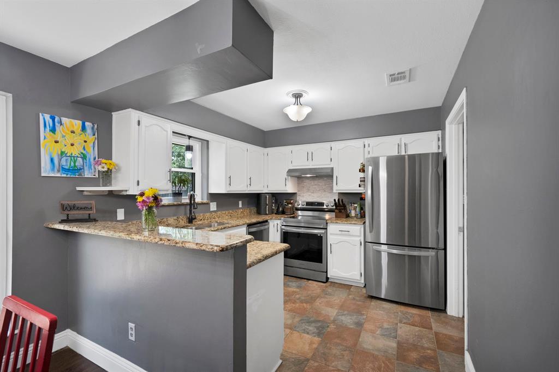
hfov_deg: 104.3
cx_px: 280
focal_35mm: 14
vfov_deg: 81.2
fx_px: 217
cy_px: 186
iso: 640
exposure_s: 1/13
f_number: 9
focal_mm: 14
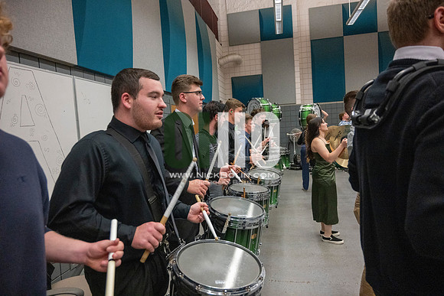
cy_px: 148
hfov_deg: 73.7
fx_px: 296
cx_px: 222
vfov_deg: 53.2
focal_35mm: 24
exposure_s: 1/500
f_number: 4
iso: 10000
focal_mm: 24
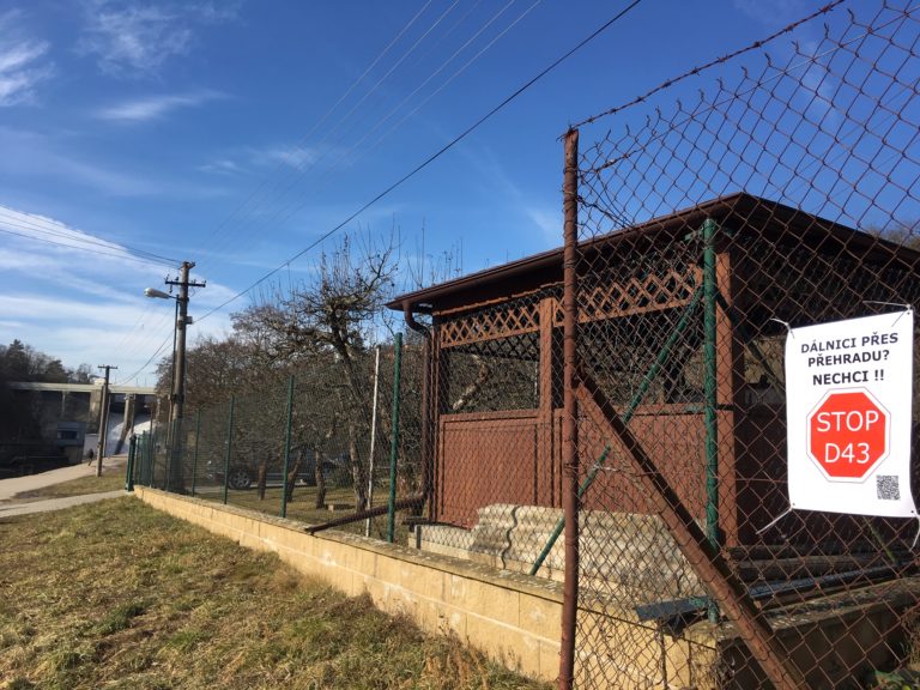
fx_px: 771
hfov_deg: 61.7
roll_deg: -1.8
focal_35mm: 29
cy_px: 345
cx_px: 460
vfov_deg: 48.2
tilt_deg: +6.8
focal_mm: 4.15
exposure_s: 1/1241
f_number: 2.2
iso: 25
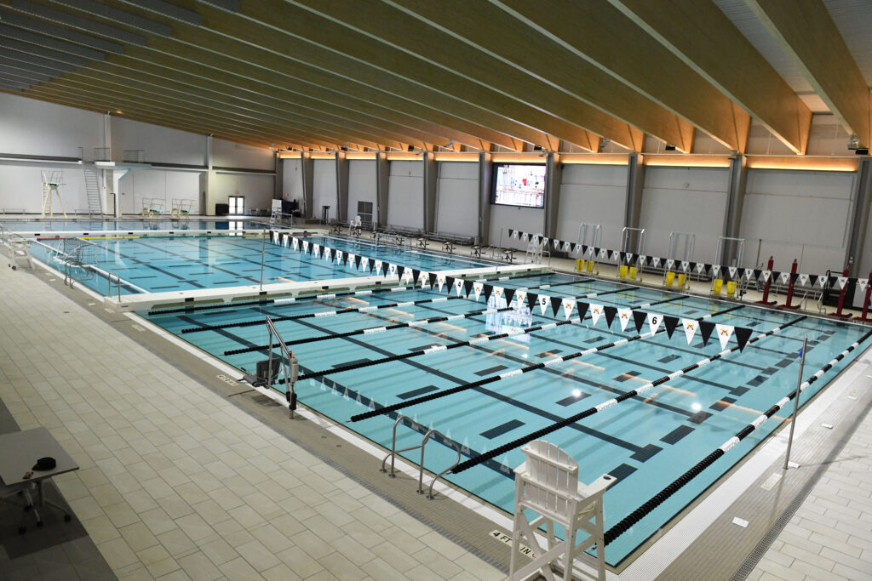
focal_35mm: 24
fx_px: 581
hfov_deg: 73.7
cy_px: 290
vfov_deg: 53.1
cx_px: 436
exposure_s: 1/500
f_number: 5.6
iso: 6400
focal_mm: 24
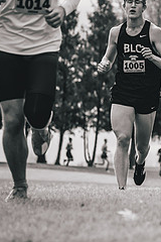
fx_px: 2757
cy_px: 91
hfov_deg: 3.3
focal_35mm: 411
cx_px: 236
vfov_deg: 5.0
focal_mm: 167
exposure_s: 1/1250
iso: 400
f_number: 6.3
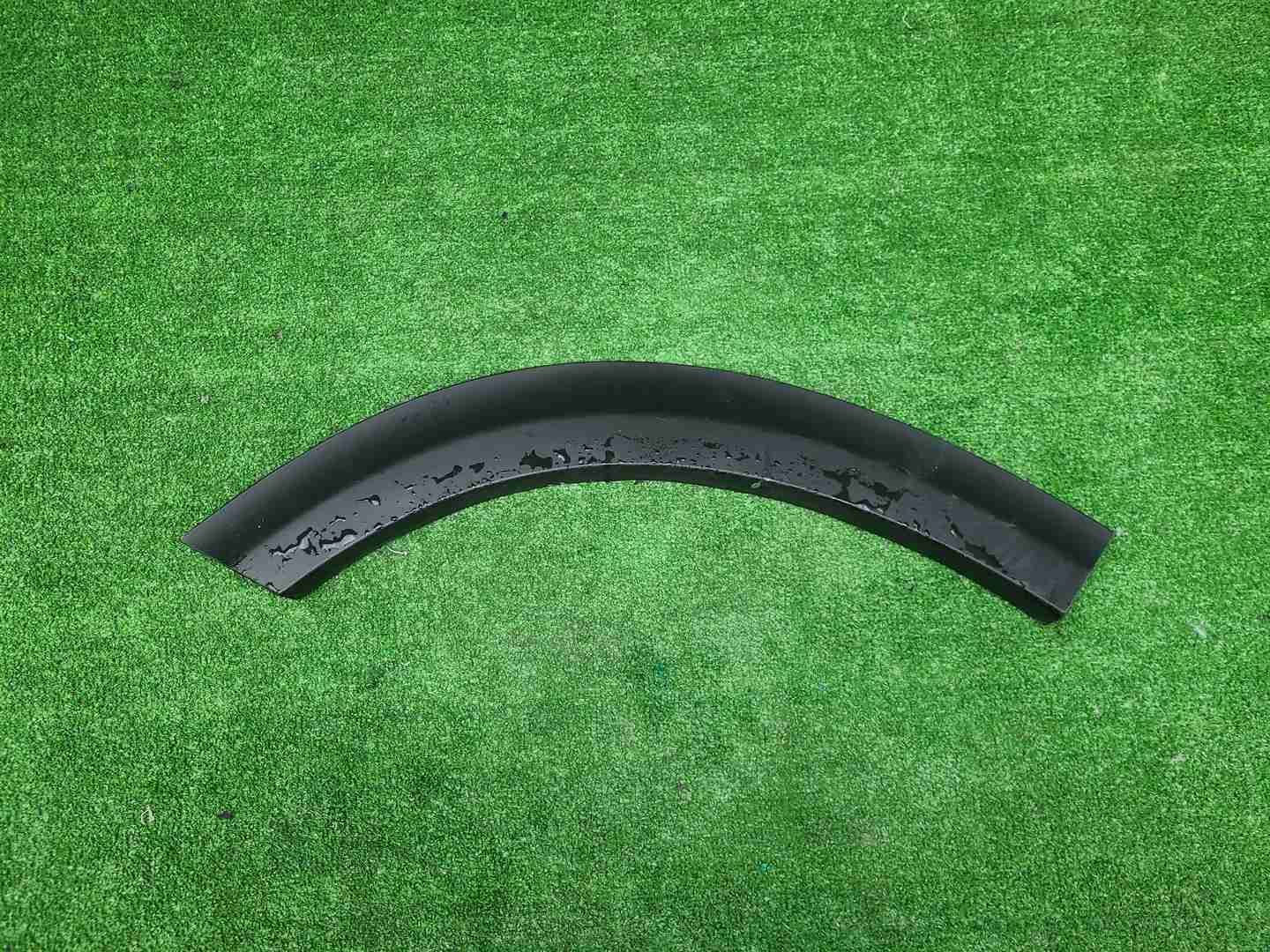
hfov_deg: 67.3
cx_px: 635
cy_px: 476
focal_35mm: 26
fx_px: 954
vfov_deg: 53.1
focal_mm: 5.4
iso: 225
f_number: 1.8
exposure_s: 1/50
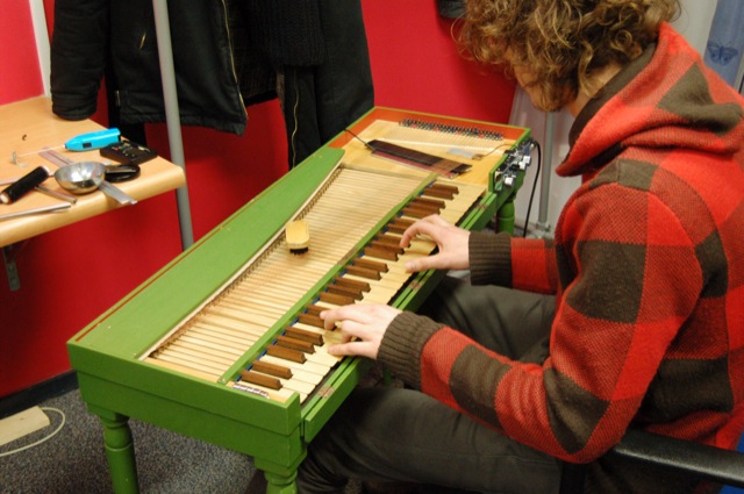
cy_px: 247
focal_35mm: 48
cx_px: 372
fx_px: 991
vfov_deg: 28.0
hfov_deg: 41.2
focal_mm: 32
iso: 1600
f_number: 4.5
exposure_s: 1/30
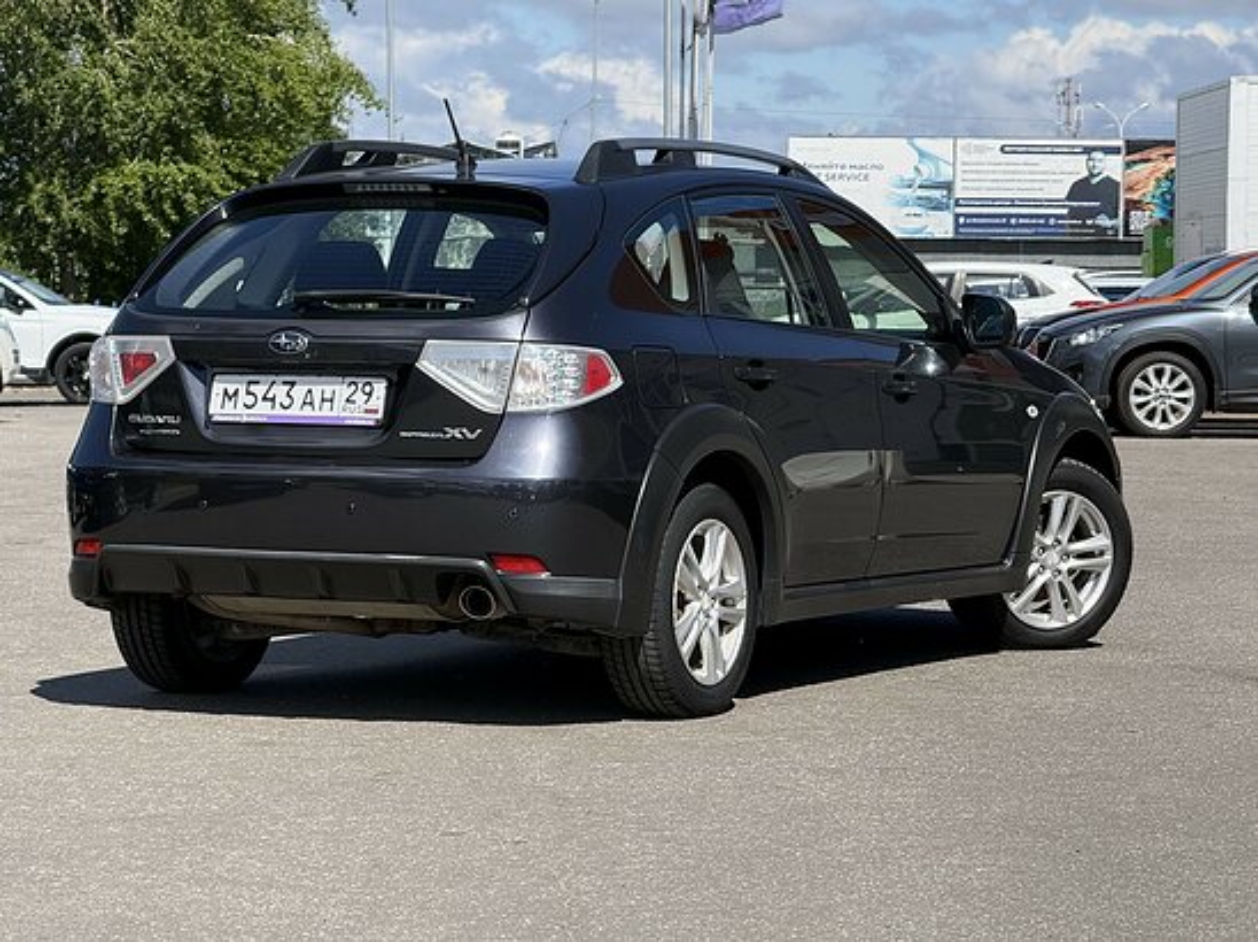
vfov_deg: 12.3
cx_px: 629
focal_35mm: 120
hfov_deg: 16.4
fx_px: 4357
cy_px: 471
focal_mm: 15.66
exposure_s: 1/1773
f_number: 2.8
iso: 64
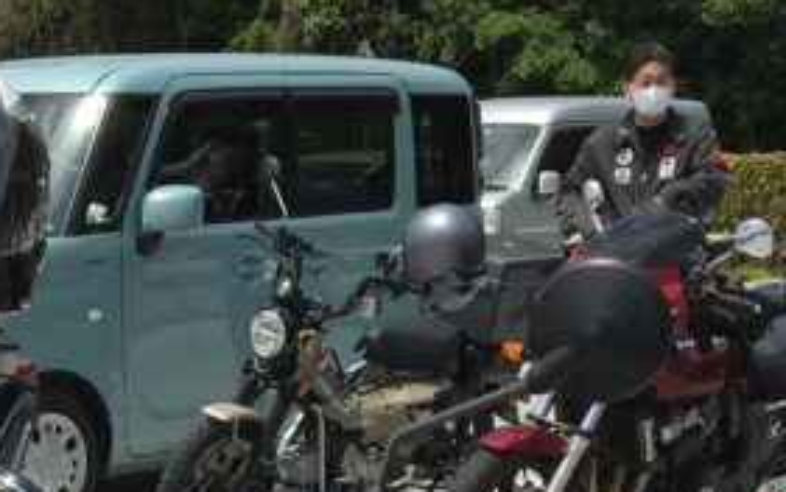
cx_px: 31
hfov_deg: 18.2
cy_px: 1020
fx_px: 2401
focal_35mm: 112
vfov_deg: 10.6
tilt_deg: -18.2
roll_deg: +2.2
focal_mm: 4.15
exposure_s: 1/2262
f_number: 2.2
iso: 25
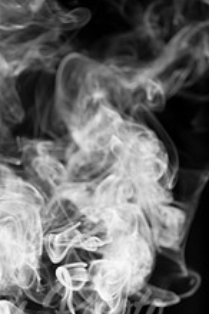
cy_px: 310
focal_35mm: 216
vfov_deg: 9.5
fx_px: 1881
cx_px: 56
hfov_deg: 6.4
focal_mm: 105
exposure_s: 1/200
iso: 800
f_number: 5
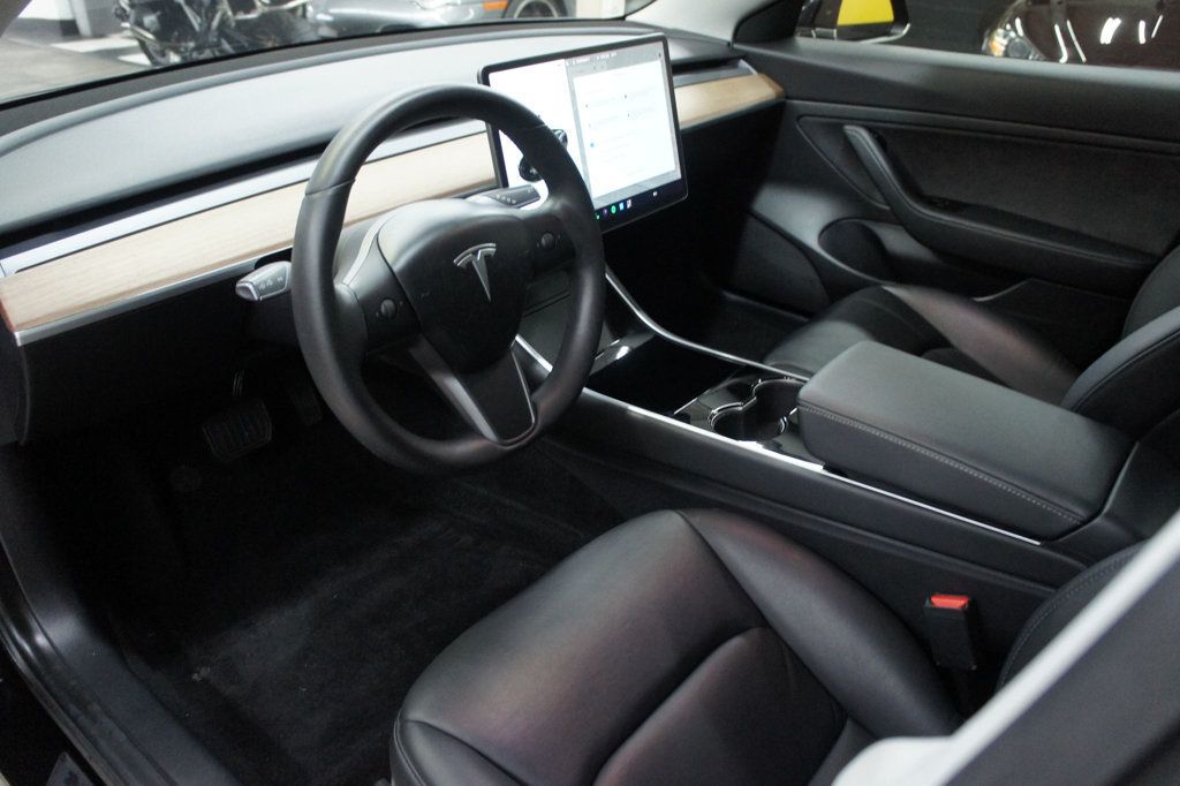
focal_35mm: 27
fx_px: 885
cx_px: 590
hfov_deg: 67.4
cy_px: 393
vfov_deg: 47.9
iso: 1600
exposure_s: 1/40
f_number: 3.5
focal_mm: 18
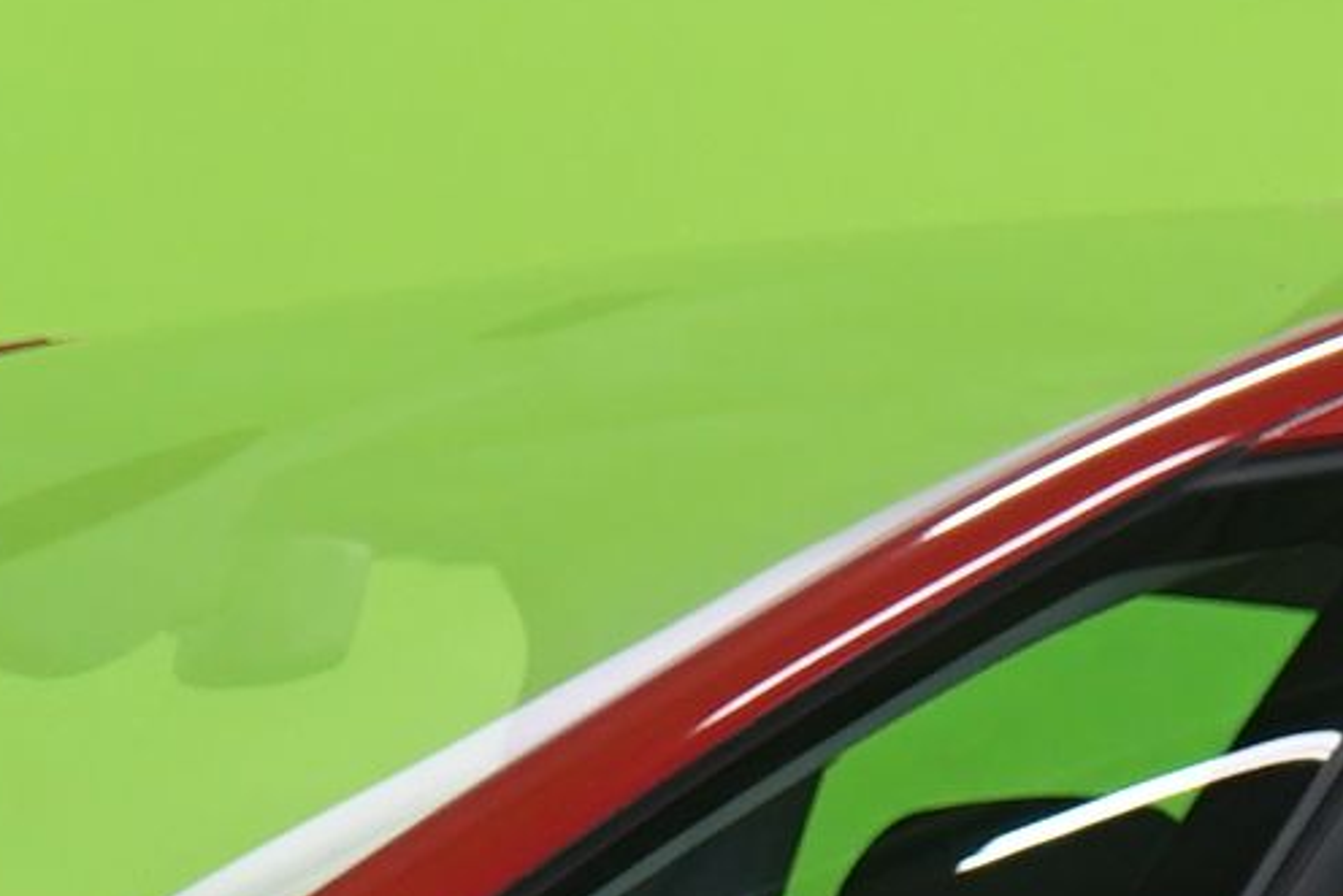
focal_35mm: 381
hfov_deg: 5.4
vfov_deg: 3.6
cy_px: 1324
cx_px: 653
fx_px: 14217
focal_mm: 48
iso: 400
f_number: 5
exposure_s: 1/8
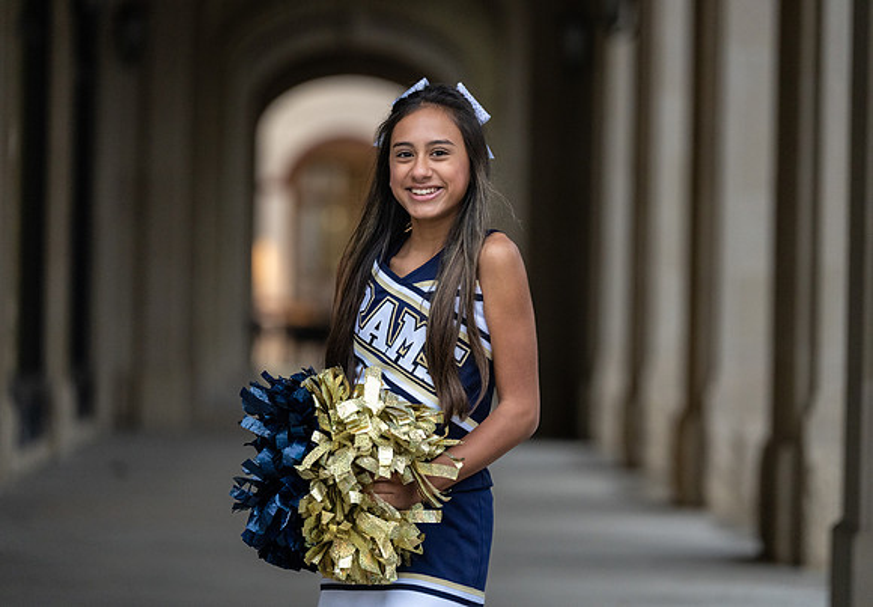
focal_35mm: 152
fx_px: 3736
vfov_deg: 9.3
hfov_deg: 13.3
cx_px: 468
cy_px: 295
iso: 3200
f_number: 2.8
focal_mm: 142
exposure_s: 1/250
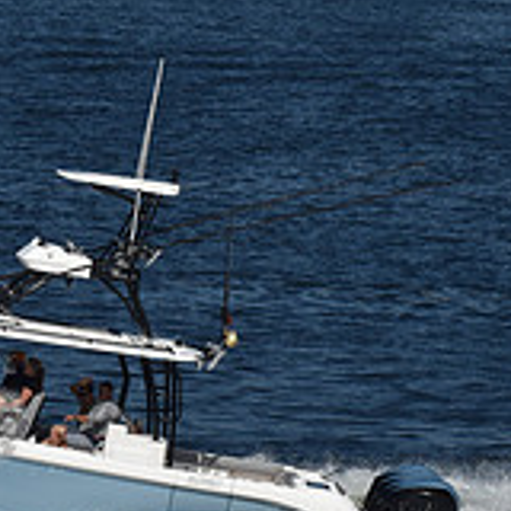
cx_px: -182
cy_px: 353
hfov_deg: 4.4
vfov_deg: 4.5
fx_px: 6573
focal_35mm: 394
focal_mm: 85
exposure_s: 1/1000
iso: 400
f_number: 19
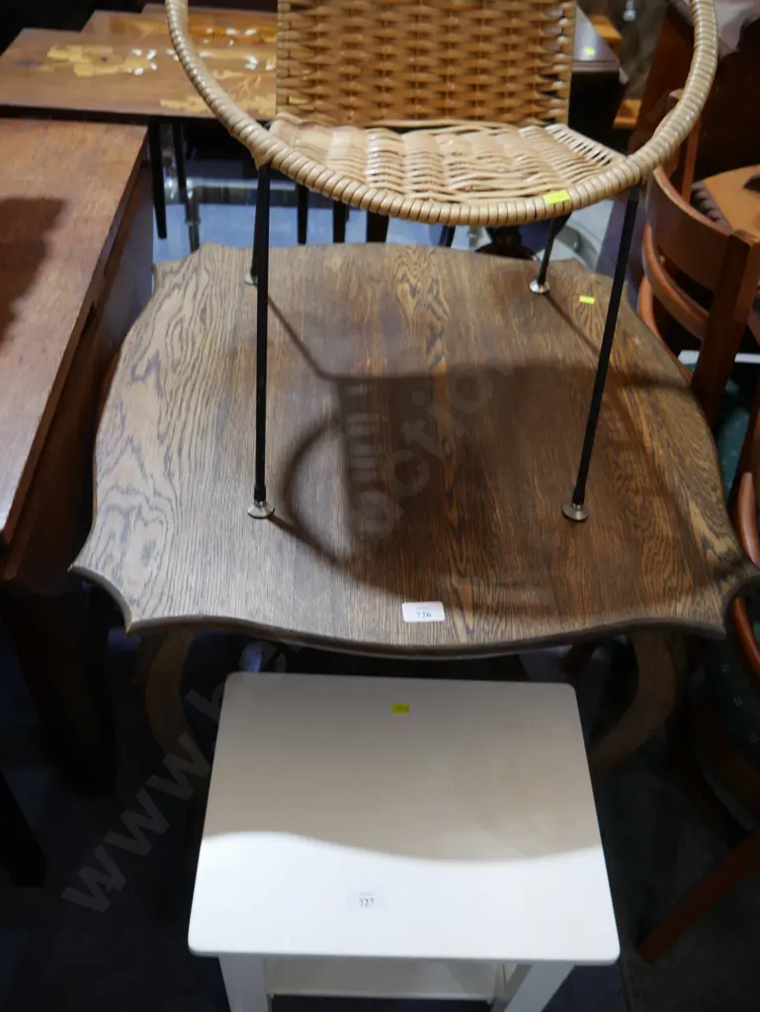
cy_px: 506
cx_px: 380
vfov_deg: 59.9
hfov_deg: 46.8
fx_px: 877
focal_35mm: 30
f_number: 3.6
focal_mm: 15
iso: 400
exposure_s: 1/60
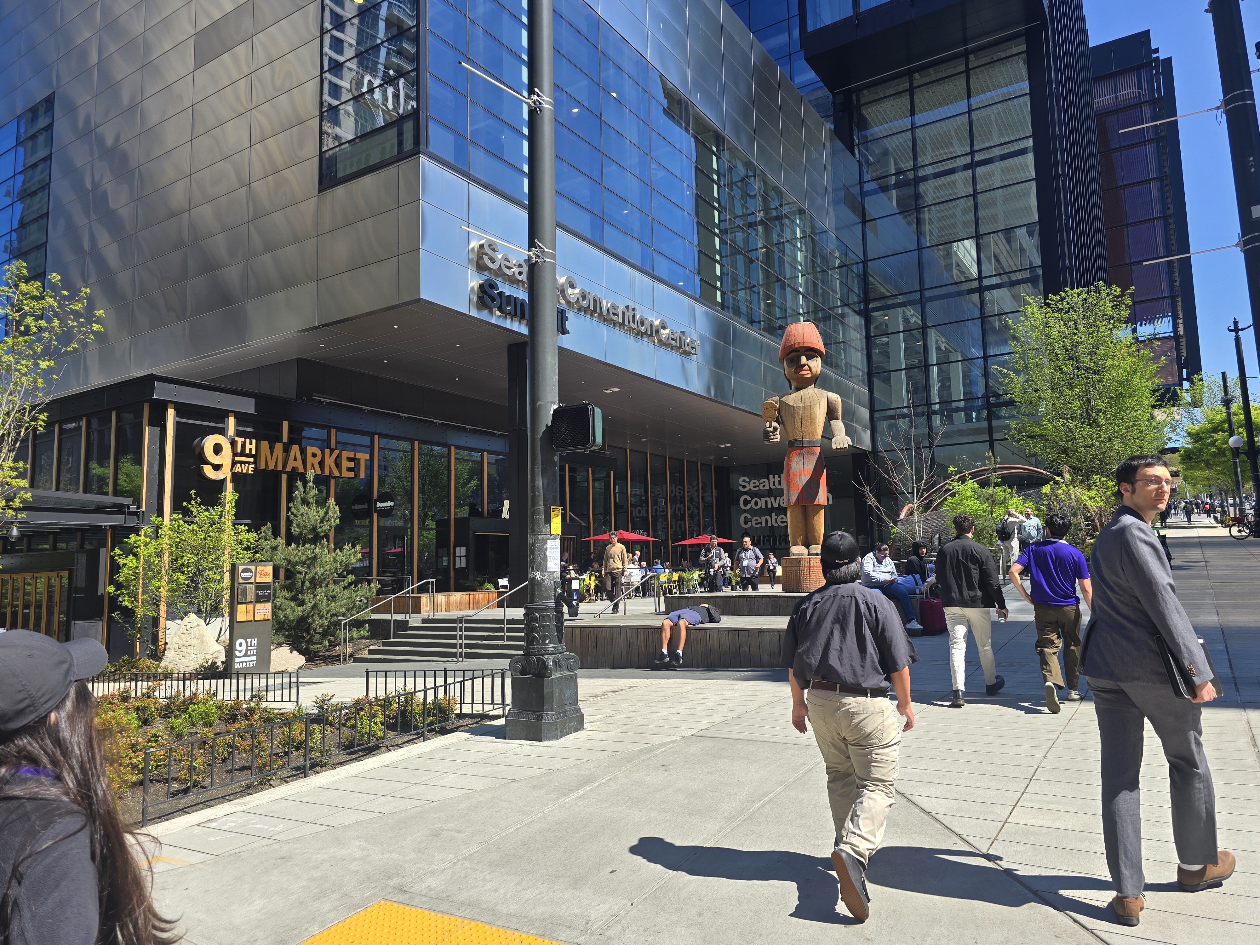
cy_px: 472
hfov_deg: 73.9
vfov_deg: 58.9
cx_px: 630
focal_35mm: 23
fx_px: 837
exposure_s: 1/359
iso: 12
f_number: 1.7
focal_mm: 6.3
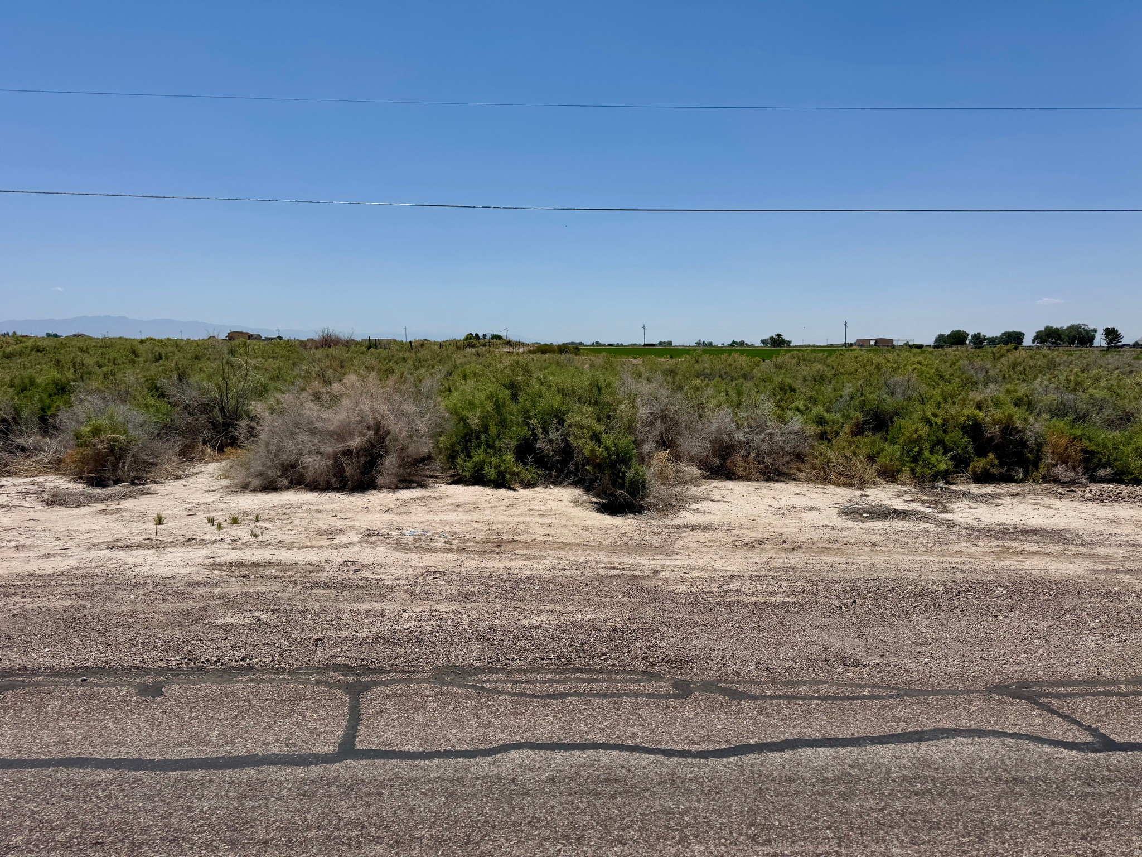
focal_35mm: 24
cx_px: 571
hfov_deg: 71.6
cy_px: 428
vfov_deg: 56.8
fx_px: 792
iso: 80
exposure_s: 1/10417
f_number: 1.78
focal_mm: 6.76
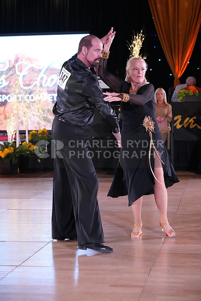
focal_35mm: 81
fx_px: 678
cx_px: 100
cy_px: 150
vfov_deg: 25.1
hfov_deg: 16.9
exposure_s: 1/400
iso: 8000
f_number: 5
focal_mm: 81
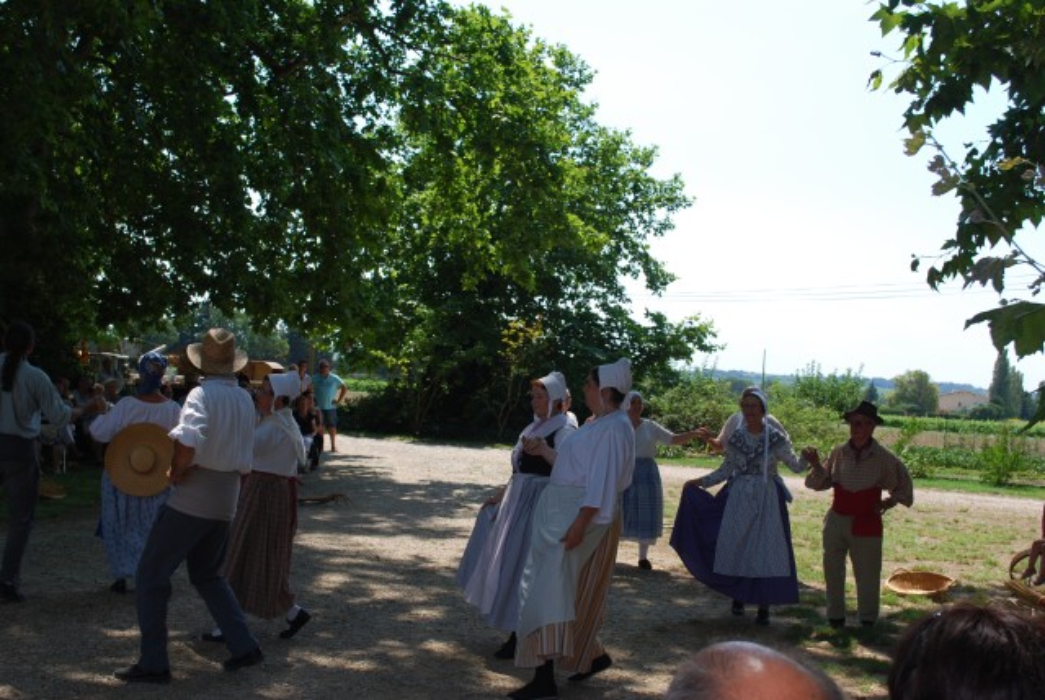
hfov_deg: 44.9
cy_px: 350
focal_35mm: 44
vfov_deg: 31.0
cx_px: 522
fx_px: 1265
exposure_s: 1/200
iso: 100
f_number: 7.1
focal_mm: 29
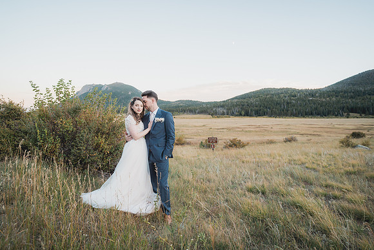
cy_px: 125
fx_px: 191
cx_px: 187
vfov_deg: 66.3
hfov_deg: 88.8
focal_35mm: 18
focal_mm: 18
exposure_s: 1/200
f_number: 2.8
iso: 400
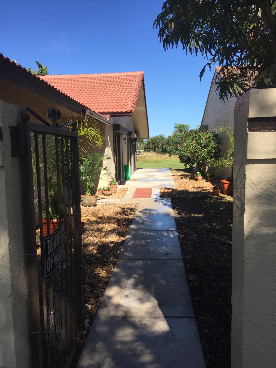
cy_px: 184
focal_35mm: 29
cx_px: 138
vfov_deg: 61.7
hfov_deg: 48.2
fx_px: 308
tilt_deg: -5.8
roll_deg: +3.1
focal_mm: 4.15
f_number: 2.2
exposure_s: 1/1412
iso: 32
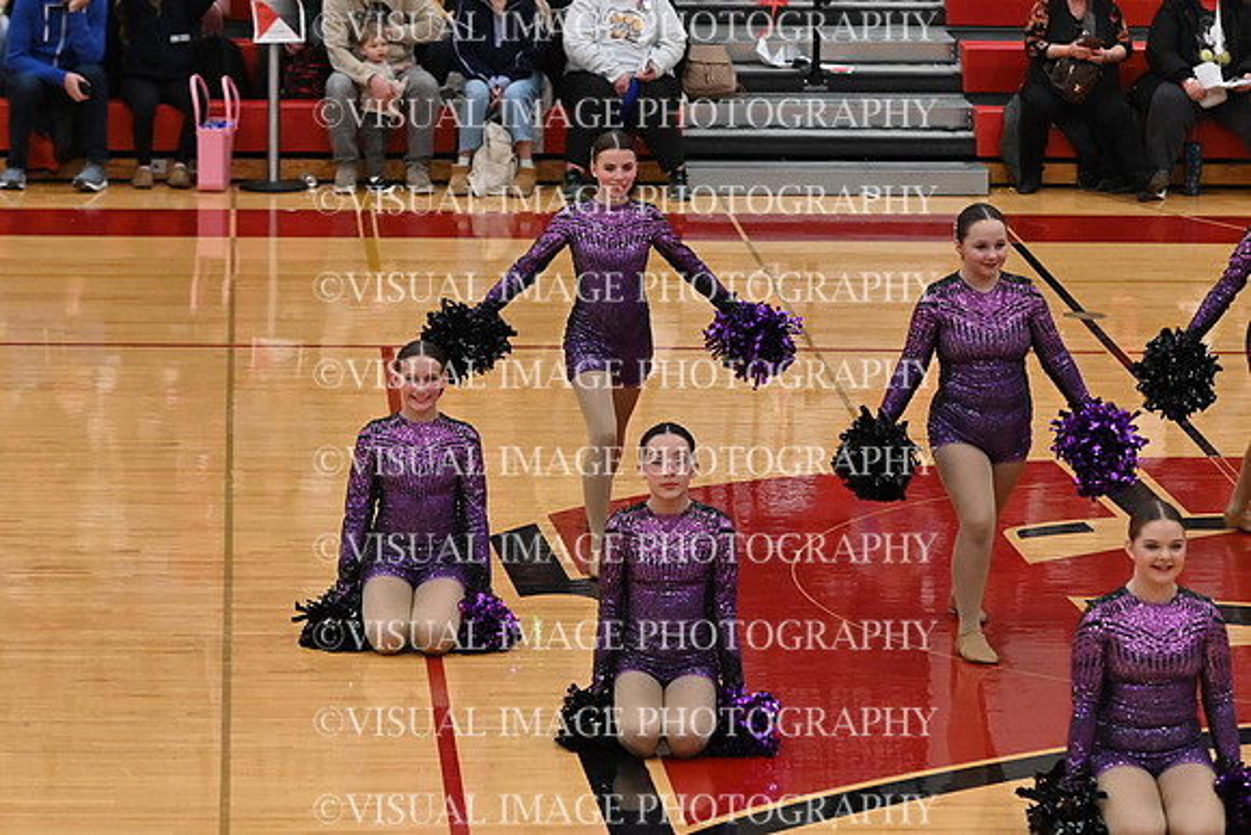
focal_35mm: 150
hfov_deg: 13.7
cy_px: 418
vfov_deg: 9.2
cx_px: 626
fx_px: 5213
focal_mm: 100
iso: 6400
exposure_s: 1/400
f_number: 4
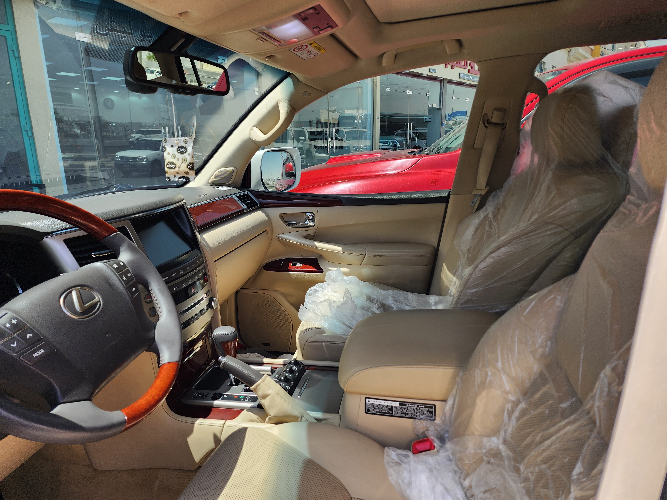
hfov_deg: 73.9
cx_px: 334
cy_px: 250
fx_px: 443
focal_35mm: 23
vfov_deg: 58.9
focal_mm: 6.4
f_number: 1.8
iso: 12
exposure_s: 1/215
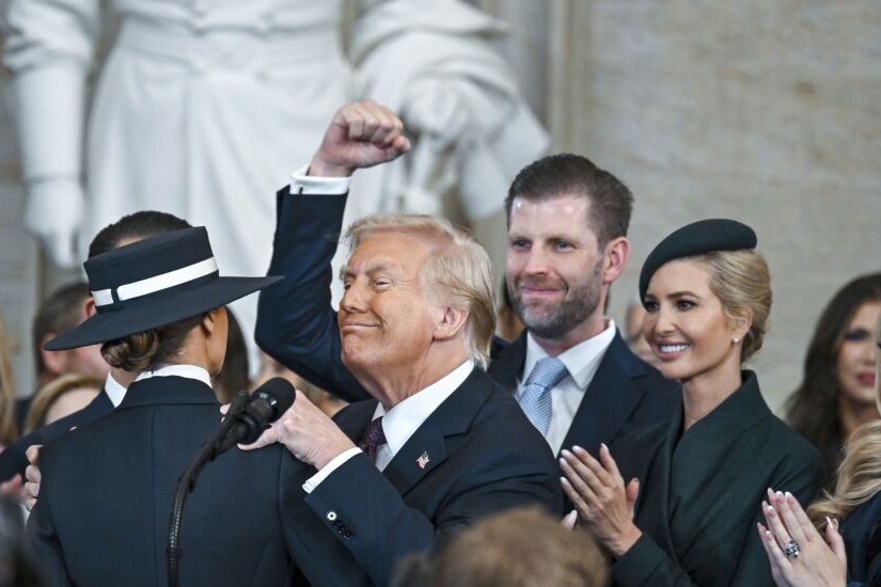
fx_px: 14242
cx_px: 357
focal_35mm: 582
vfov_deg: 2.4
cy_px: 287
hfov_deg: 3.5
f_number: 5.6
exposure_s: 1/250
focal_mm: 400
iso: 3200
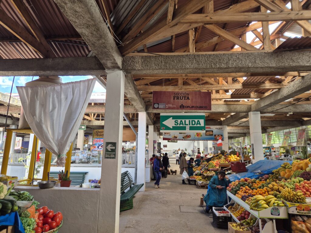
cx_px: 156
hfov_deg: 73.9
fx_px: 207
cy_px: 116
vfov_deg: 58.9
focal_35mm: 23
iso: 32
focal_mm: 5.4
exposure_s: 1/180
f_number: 1.8
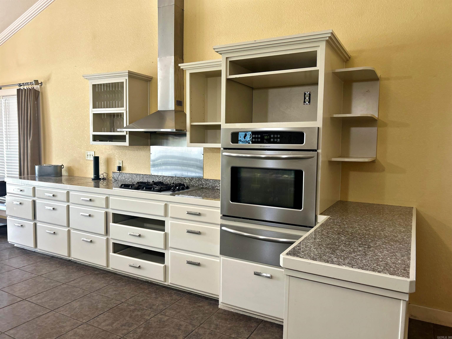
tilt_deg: -4.7
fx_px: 339
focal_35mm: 26
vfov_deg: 53.1
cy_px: 170
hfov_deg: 67.3
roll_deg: -0.2
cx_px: 226
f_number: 1.5
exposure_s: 1/60
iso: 160
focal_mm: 5.7
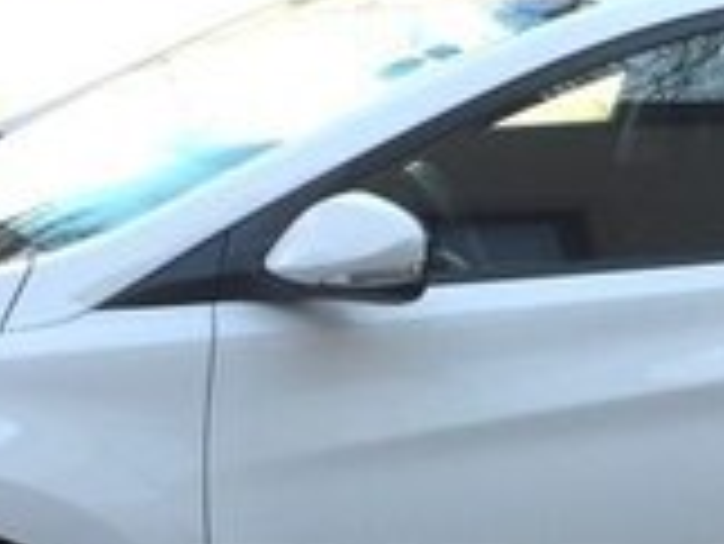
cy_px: 614
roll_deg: -2.5
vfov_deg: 12.2
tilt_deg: -17.4
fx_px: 2491
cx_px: 652
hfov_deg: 16.3
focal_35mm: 119
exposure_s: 1/130
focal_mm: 4.15
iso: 32
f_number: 2.2
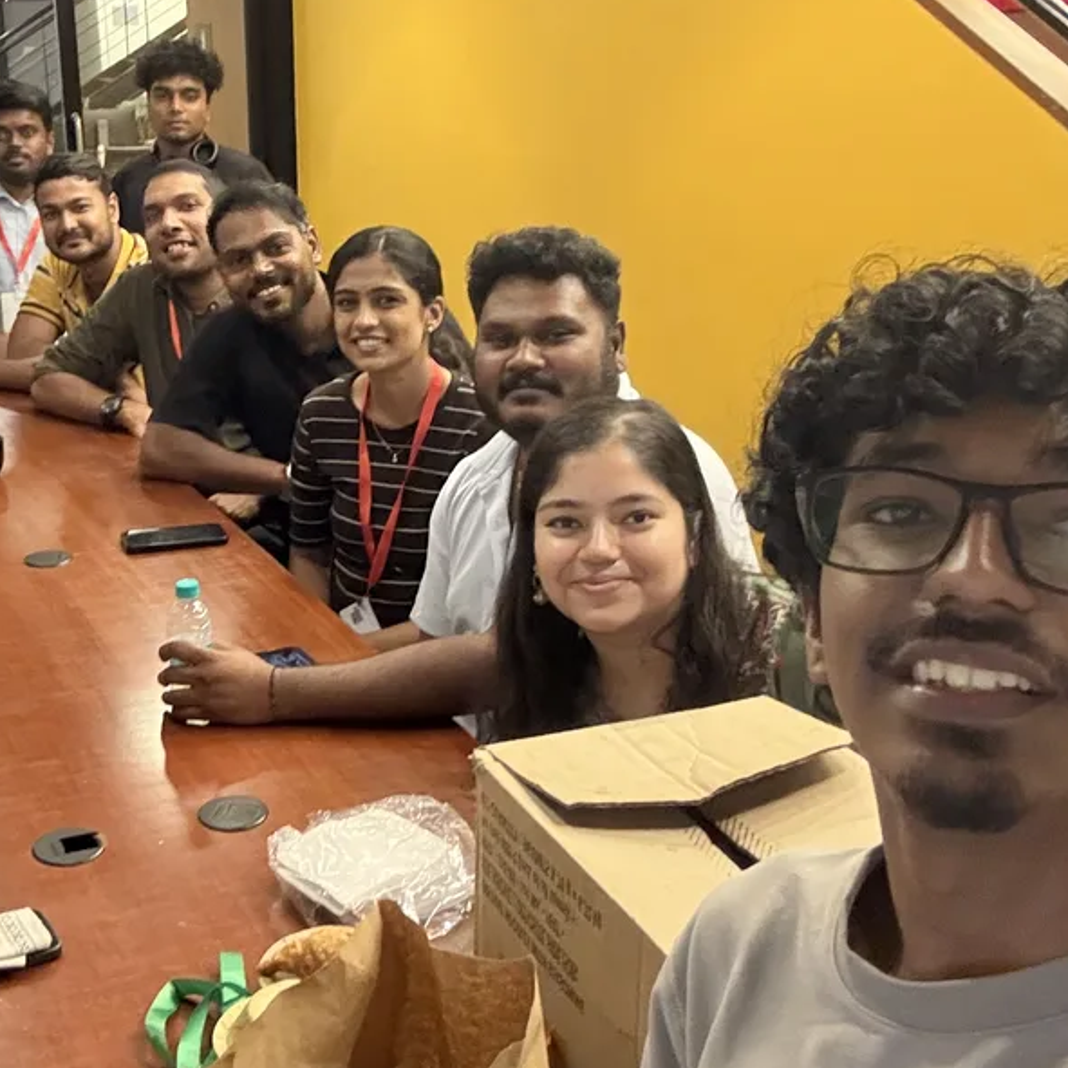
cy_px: 466
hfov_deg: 37.5
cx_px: 275
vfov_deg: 38.3
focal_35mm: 44
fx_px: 1536
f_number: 1.9
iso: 500
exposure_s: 1/17
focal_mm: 2.69
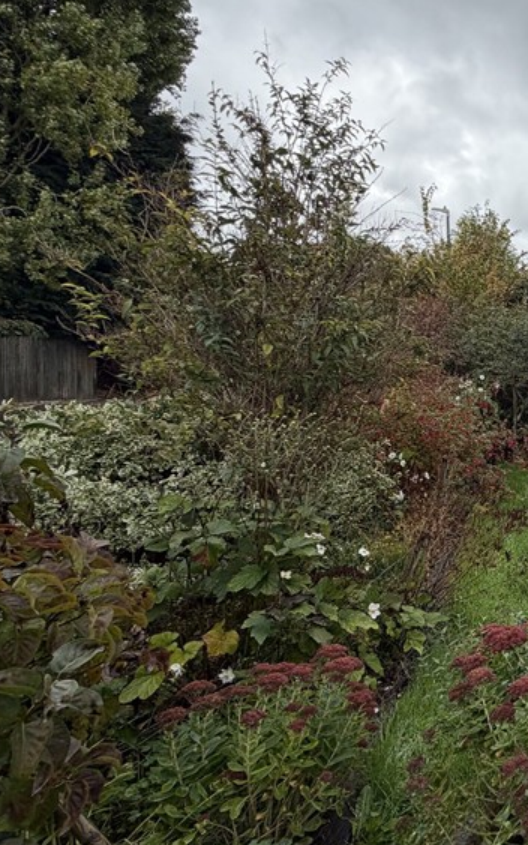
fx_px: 621
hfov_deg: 32.4
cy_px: 393
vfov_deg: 68.3
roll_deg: +0.2
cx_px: 712
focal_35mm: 27
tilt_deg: -3.8
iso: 40
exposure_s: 1/770
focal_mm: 2.22
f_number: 2.2
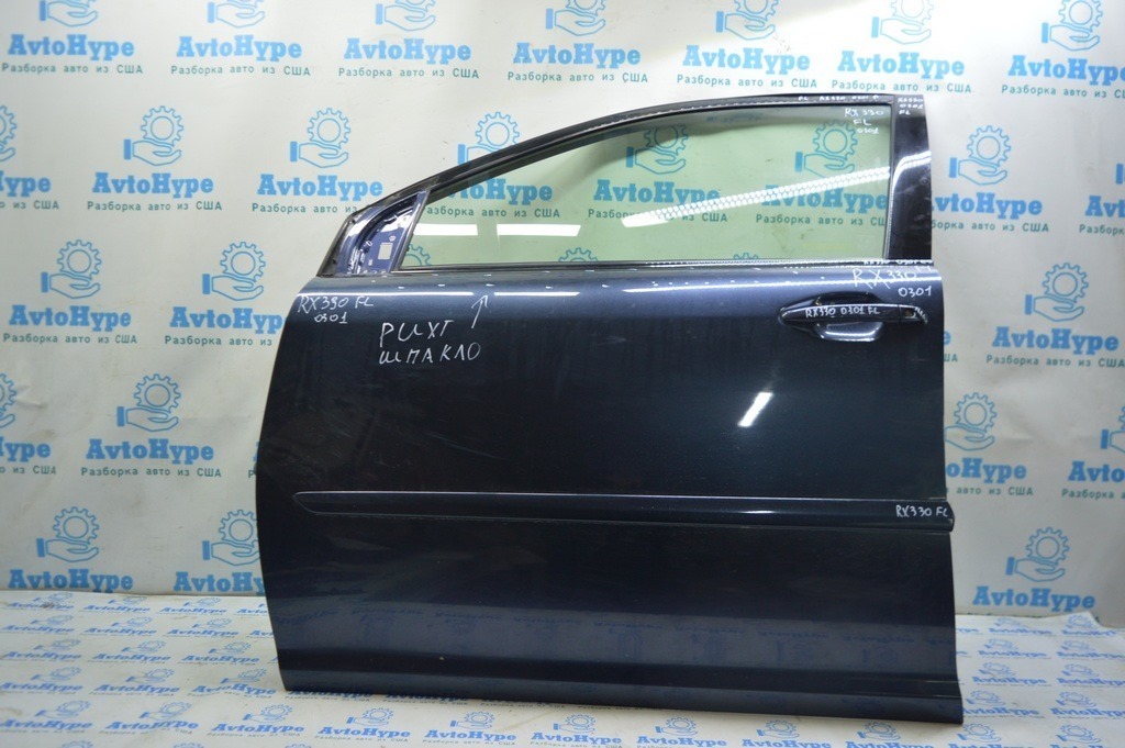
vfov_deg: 47.9
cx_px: 562
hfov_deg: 67.4
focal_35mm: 27
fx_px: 843
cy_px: 374
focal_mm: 18
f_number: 3.5
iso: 400
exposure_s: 1/40
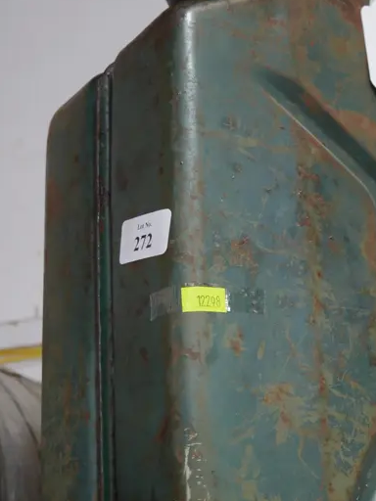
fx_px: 869
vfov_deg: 31.8
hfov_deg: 23.9
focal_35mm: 60
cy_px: 345
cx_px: 326
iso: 400
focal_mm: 15
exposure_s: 1/60
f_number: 3.6
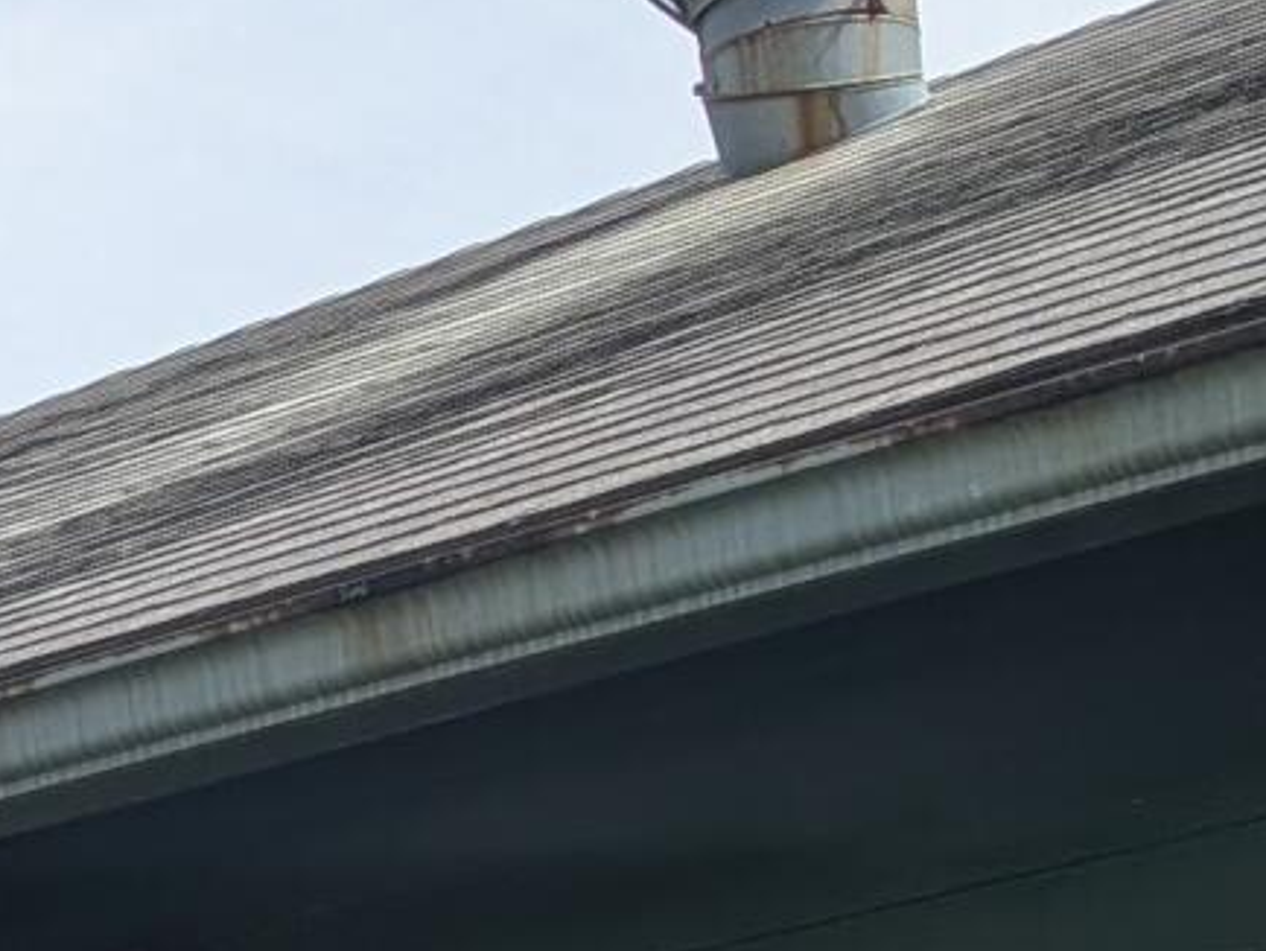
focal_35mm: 166
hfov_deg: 10.7
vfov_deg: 8.4
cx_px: -1400
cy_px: 2013
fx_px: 6074
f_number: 1.68
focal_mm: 6.9
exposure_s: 1/892
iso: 22
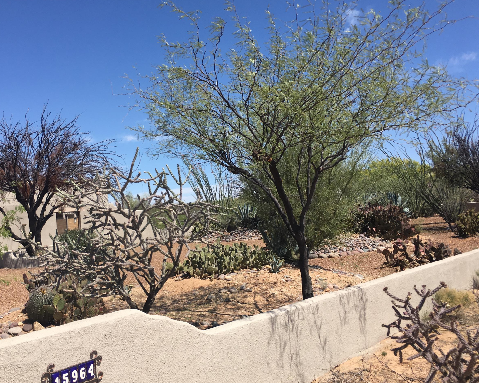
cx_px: 192
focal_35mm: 36
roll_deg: +3.5
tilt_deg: +5.3
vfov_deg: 41.2
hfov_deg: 50.0
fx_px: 510
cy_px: 191
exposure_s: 1/2198
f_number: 2.2
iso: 25
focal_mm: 4.15
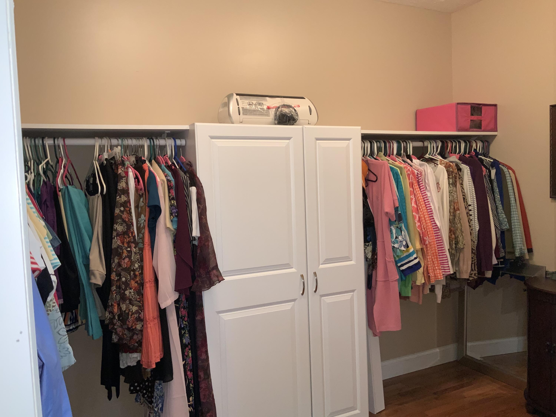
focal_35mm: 29
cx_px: 278
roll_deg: +2.0
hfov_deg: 61.7
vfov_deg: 48.2
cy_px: 208
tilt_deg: -2.9
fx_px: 466
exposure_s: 1/60
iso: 50
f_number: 1.8
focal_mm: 3
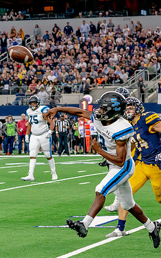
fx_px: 1272
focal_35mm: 181
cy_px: 144
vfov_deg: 11.6
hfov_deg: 7.2
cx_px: 162
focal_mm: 100
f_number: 5.6
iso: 6400
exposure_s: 1/2000
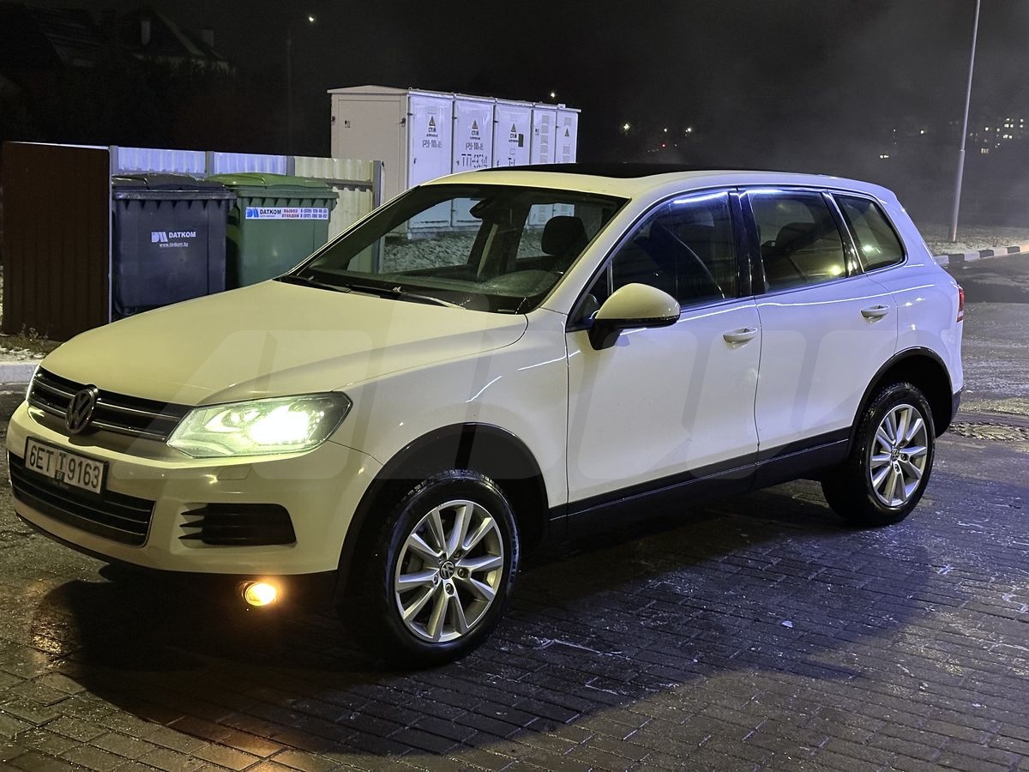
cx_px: 514
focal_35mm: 48
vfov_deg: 30.3
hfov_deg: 39.7
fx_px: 1427
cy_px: 386
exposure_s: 1/30
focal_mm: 6.86
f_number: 1.78
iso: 640
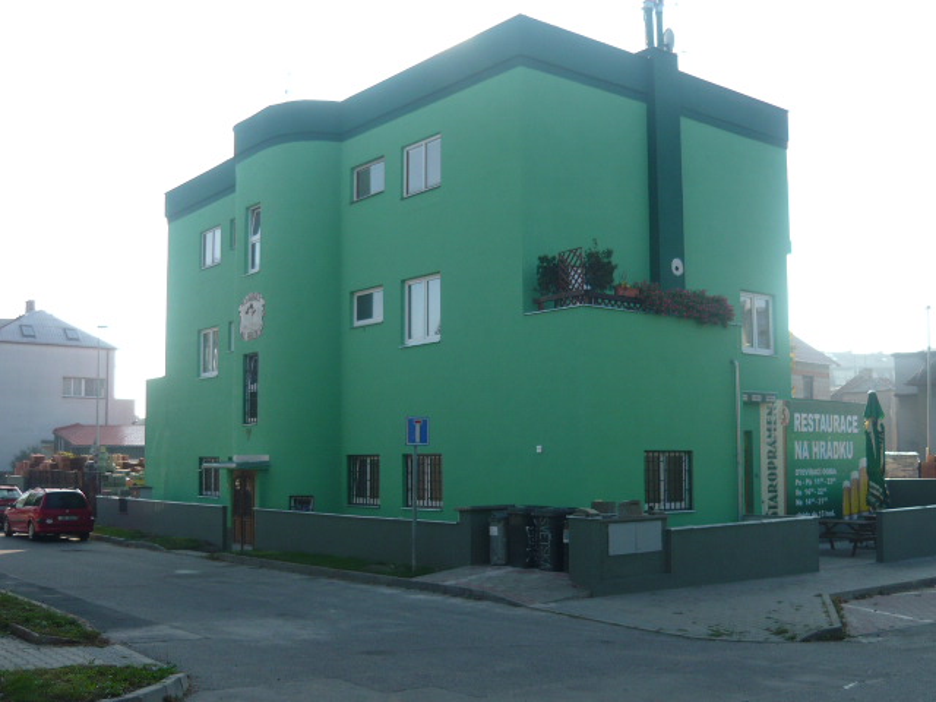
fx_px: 1000
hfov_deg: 50.1
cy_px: 351
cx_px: 468
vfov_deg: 38.7
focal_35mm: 37
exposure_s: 1/640
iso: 100
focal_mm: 5.5
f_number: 2.8
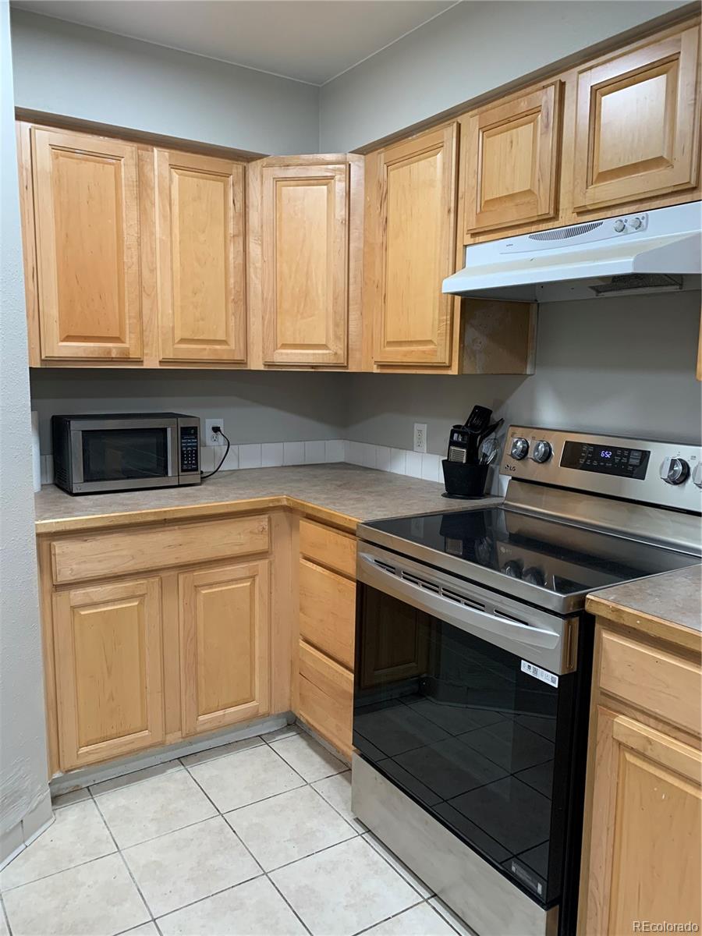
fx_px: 703
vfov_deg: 67.3
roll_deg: -0.6
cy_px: 468
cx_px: 351
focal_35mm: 26
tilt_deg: -7.0
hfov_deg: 53.1
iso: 125
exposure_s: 1/60
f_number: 1.8
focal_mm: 4.25
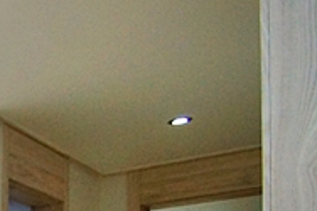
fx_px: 617
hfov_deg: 18.3
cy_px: 348
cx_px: -325
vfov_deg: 16.9
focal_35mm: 70
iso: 800
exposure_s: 1/250
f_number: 3.5
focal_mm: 11
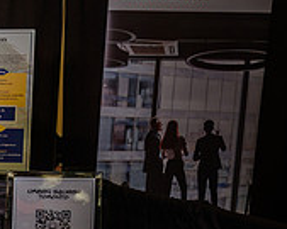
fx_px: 934
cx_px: -182
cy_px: 238
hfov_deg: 15.6
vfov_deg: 13.8
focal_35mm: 110
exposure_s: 1/160
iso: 800
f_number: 3.5
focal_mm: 32
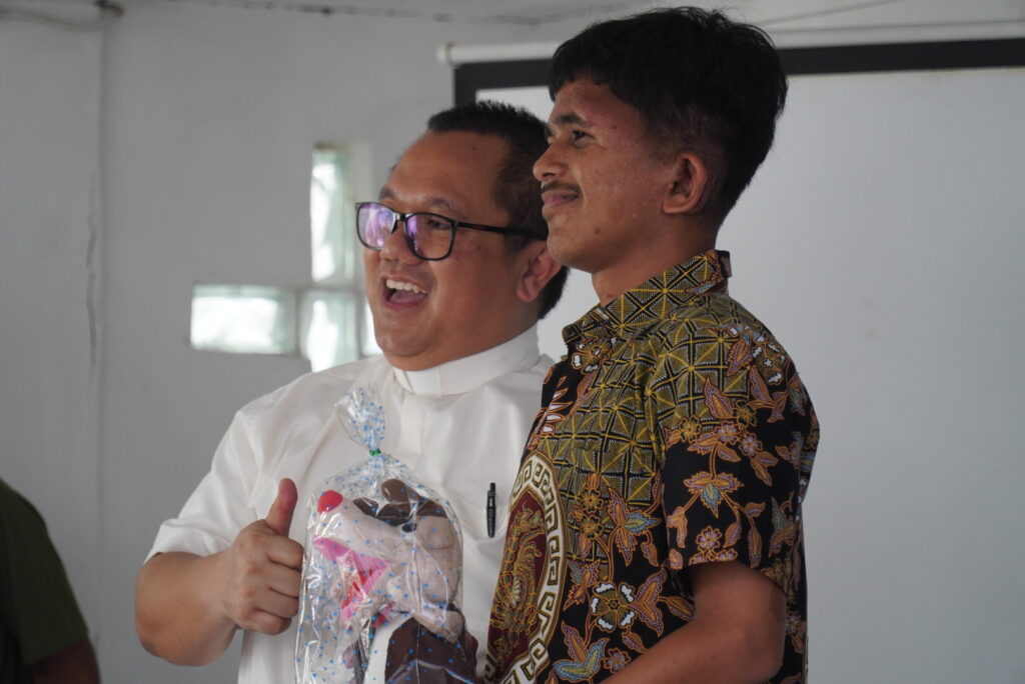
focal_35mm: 156
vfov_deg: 8.8
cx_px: 512
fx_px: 4444
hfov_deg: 13.2
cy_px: 342
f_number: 4
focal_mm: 104
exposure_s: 1/160
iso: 800
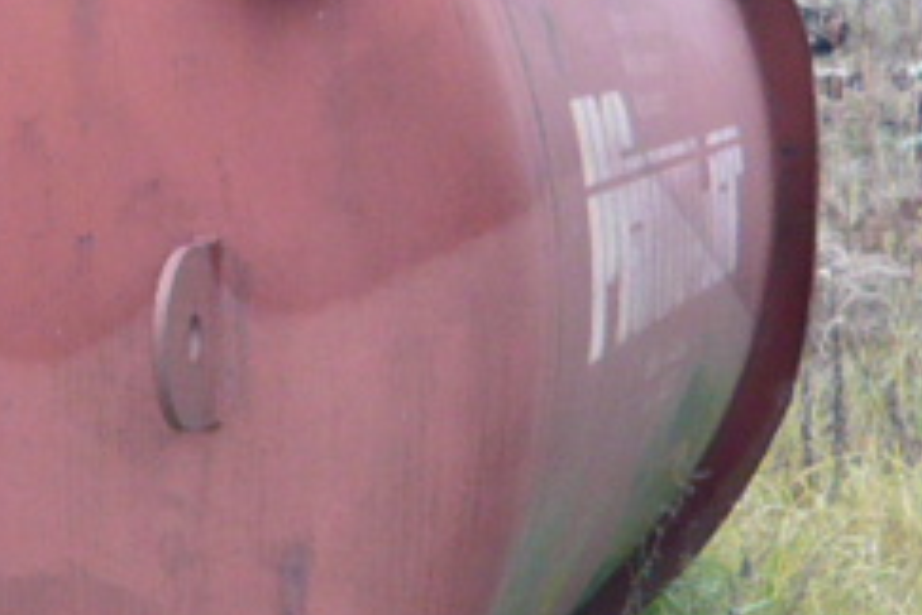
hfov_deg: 17.4
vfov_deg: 11.9
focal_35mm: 115
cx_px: 38
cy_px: 273
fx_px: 2945
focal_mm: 4.6
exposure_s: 1/30
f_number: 2.8
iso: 320
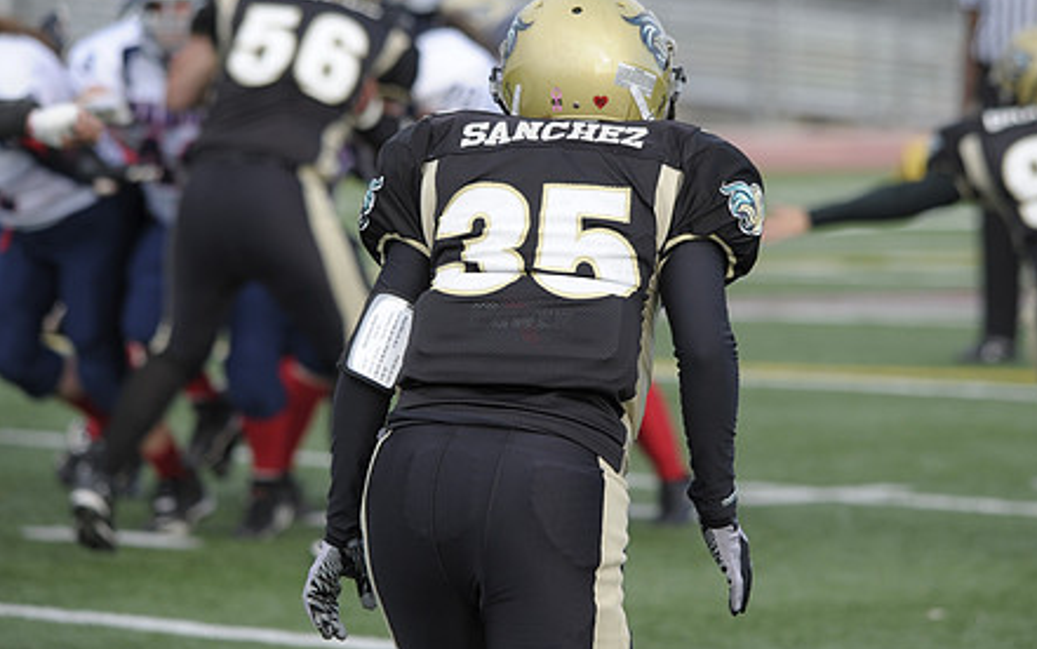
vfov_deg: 3.9
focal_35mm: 335
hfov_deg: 6.3
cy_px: 249
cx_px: 567
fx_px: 9471
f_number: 5.6
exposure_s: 1/1000
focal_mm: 250
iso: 800
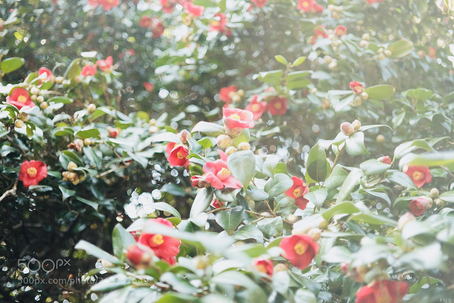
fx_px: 605
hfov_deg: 41.1
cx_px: 227
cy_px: 152
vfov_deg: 28.1
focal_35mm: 48
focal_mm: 32
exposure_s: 1/800
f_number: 1.8
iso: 800
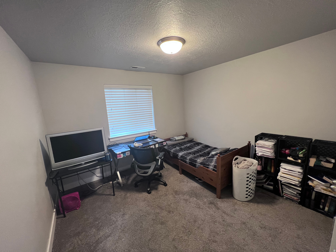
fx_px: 126
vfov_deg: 89.9
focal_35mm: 13
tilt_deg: -9.2
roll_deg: +3.8
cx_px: 168
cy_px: 126
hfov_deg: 106.2
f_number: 1.8
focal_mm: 1.57
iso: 200
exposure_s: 1/60
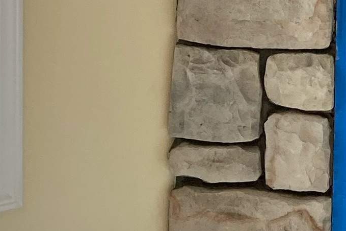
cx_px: 562
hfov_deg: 11.3
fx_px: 1662
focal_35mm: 173
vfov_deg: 7.7
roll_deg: -2.7
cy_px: -172
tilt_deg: -4.6
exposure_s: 1/120
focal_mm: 3.99
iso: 50
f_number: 1.8
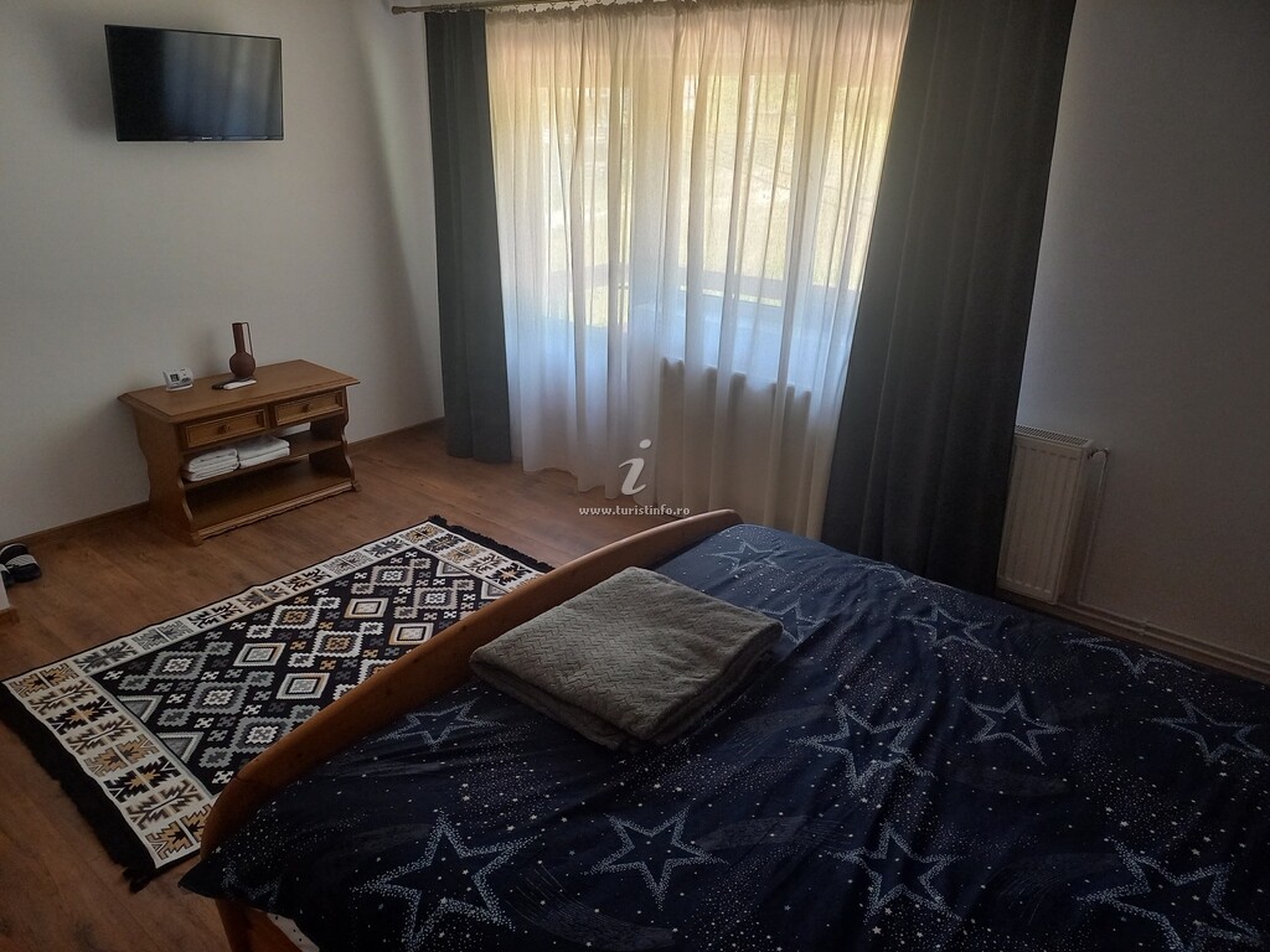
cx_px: 635
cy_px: 476
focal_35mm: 25
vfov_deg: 54.9
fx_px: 917
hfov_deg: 69.4
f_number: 1.8
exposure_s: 1/50
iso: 320
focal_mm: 4.65
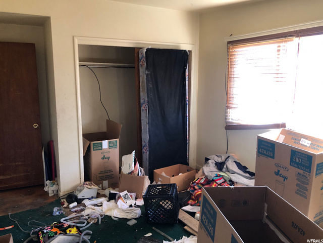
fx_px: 261
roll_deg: -0.3
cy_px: 122
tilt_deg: -7.8
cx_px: 162
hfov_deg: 63.4
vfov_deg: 49.7
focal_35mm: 28
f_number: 1.8
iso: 64
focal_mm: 4
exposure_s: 1/15
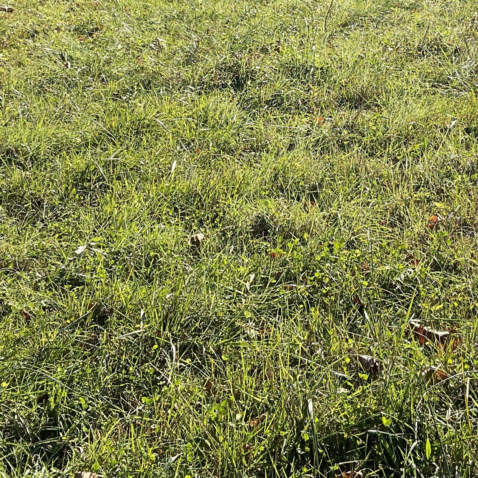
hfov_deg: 25.5
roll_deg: +1.0
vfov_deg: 24.8
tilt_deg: -7.4
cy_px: 33
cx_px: 341
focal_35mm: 67
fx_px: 1047
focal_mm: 3
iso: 16
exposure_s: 1/978
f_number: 1.8
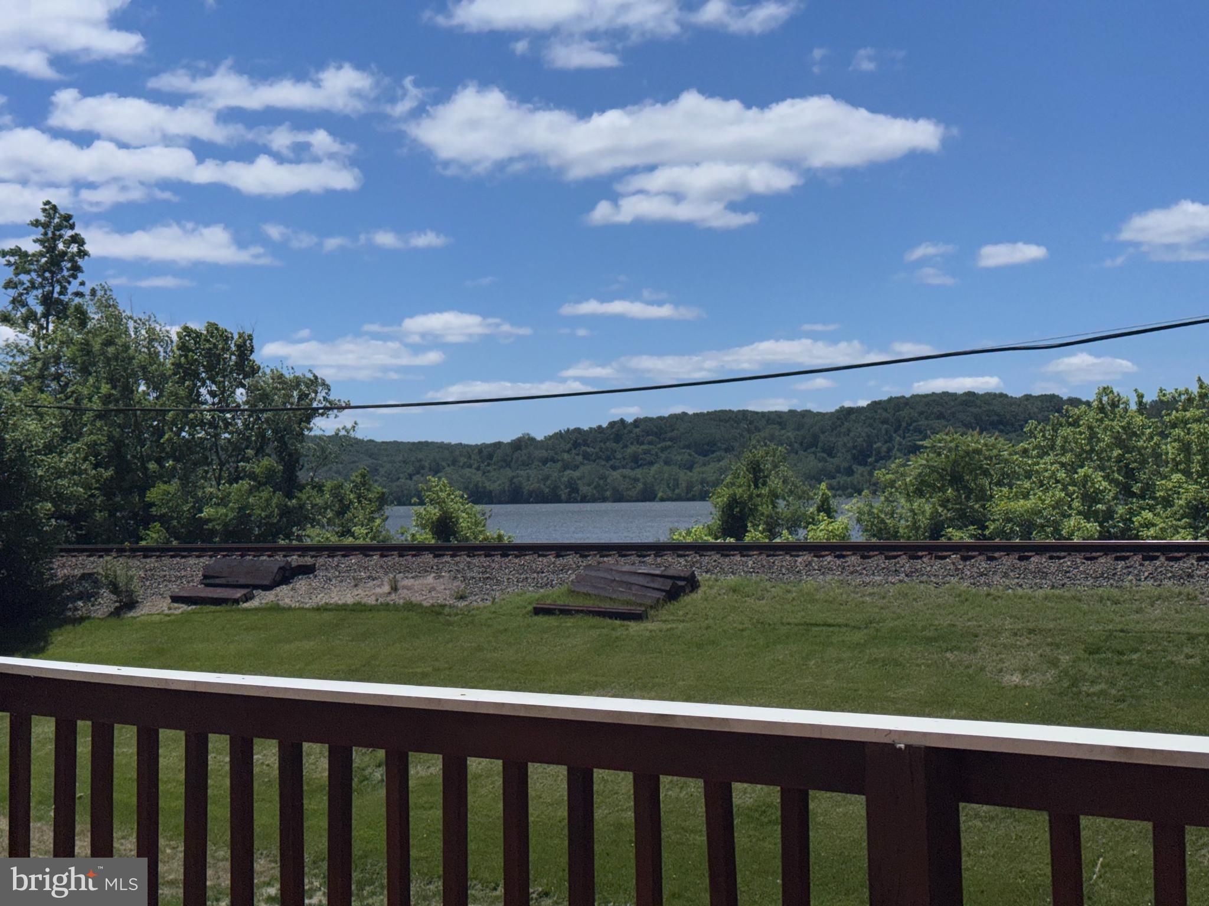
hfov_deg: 39.7
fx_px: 1676
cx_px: 604
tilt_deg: +0.9
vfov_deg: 30.3
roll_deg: +1.0
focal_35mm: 48
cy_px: 453
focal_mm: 6.76
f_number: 1.78
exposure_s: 1/28571
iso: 50
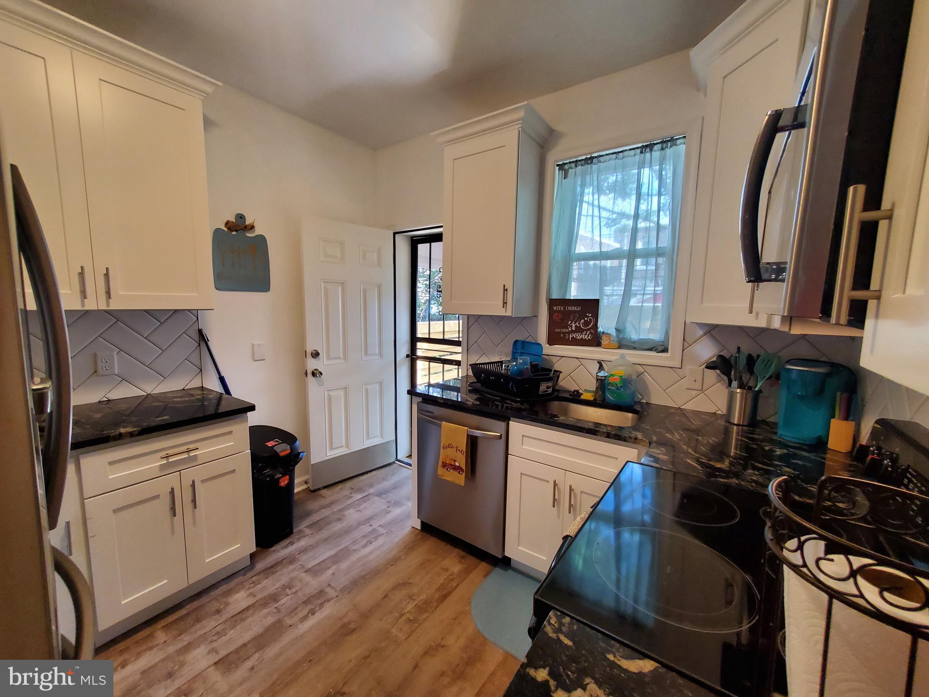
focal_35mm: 13
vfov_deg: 89.9
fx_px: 349
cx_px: 464
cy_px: 348
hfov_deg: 106.2
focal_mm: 1.8
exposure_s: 1/59
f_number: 2.2
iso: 200
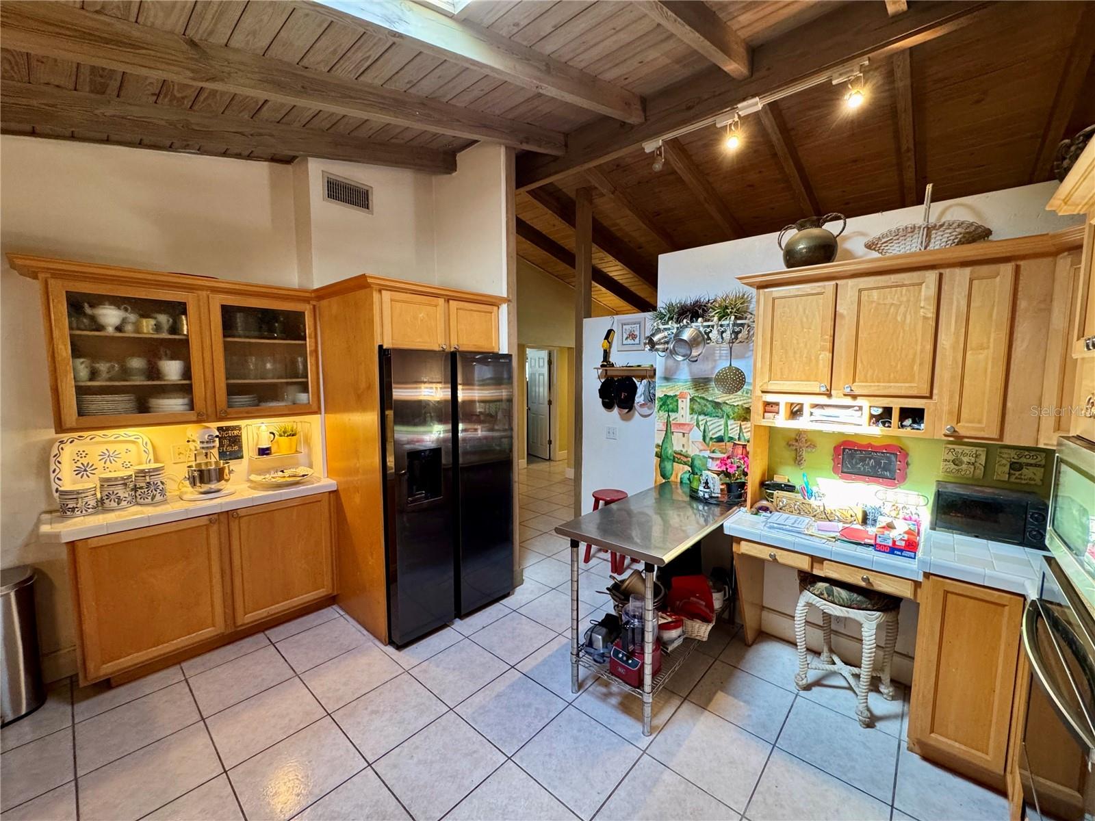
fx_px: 443
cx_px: 548
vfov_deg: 85.7
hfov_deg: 102.1
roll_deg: -0.1
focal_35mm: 14
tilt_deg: -6.1
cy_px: 410
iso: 250
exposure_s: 1/60
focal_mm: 2.22
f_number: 2.2
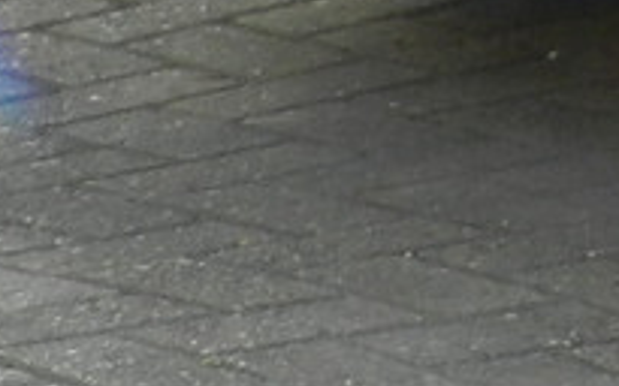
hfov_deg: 4.0
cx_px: 2056
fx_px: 8551
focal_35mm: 507
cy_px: -1167
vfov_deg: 2.5
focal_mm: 12.1
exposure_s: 1/50
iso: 160
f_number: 4.7
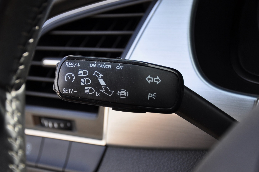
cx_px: 95
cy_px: 87
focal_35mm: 114
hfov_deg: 17.9
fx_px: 820
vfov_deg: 12.0
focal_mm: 58
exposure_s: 1/160
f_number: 5
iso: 250
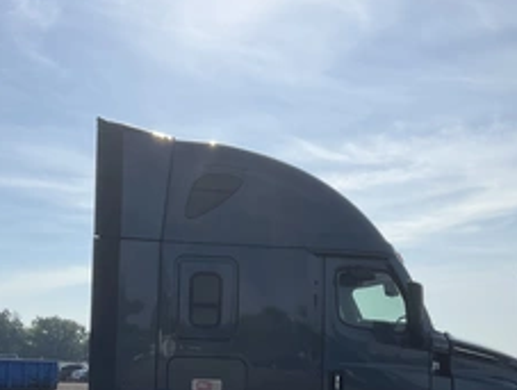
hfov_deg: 37.2
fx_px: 763
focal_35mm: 51
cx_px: 194
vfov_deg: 27.9
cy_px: 328
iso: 25
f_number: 1.8
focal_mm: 3
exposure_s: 1/5814
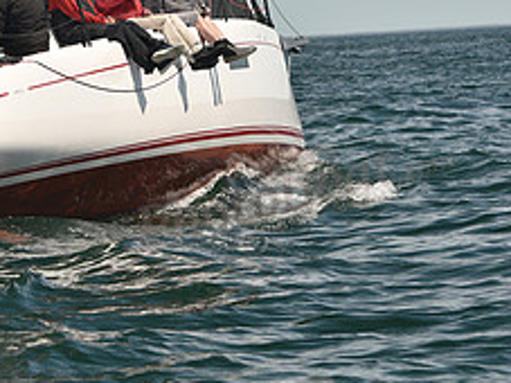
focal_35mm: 241
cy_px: 107
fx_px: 3556
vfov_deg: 6.2
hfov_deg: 8.2
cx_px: 23
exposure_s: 1/640
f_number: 7.1
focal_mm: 98
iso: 250
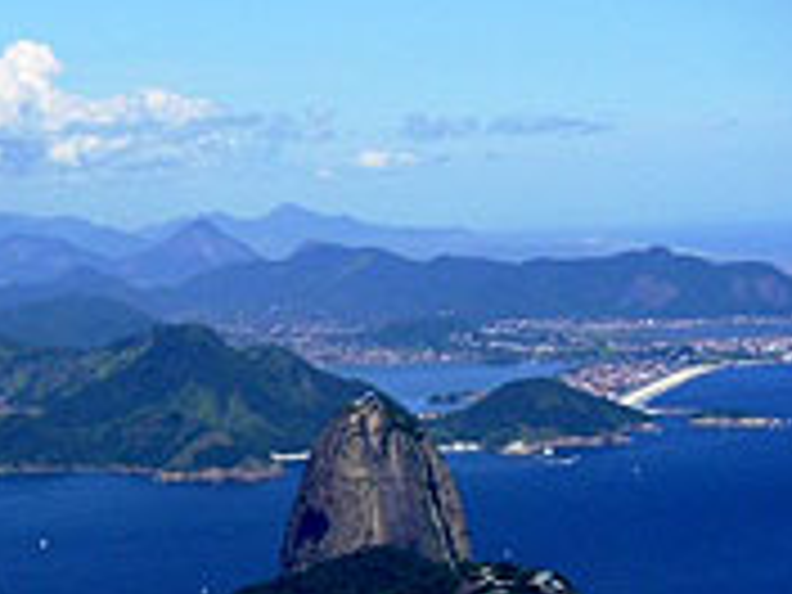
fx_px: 3684
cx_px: 22
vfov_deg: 9.2
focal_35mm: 161
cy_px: 531
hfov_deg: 12.1
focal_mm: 9.8
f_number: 6.7
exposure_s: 1/180
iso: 50
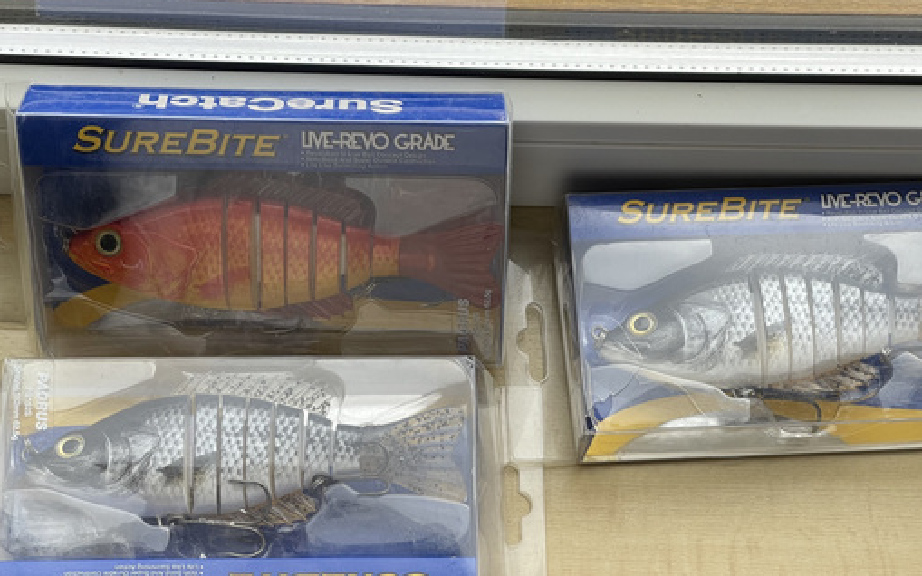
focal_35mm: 80
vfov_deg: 16.3
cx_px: 511
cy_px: 397
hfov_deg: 25.8
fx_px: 2010
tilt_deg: -66.9
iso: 40
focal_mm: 7.5
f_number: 2.2
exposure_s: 1/99
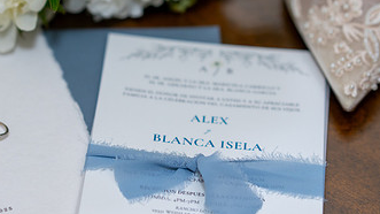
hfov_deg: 13.8
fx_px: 1571
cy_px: 109
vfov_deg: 7.8
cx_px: 170
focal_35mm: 156
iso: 320
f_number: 2
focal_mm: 85
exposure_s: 1/125
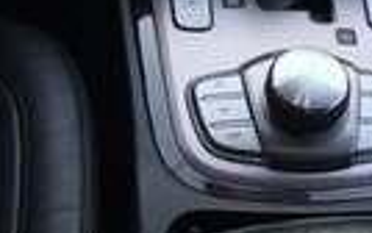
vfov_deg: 7.8
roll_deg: -5.6
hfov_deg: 13.8
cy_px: -392
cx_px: 267
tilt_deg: -23.0
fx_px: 1532
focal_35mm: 151
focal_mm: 4.15
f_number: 2.2
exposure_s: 1/100
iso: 50
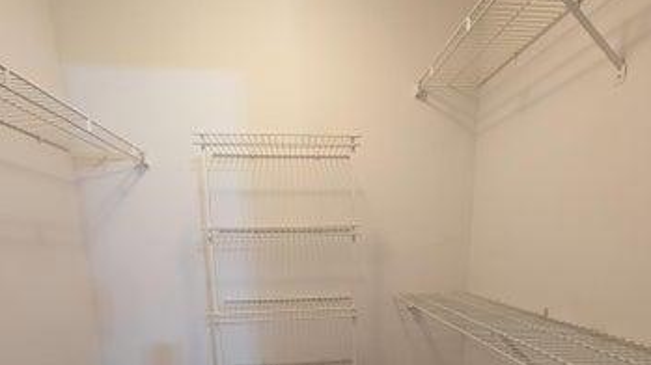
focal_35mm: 18
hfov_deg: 92.7
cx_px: 333
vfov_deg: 55.4
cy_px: 305
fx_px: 311
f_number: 1.7
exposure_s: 1/24
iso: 245
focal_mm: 2.02
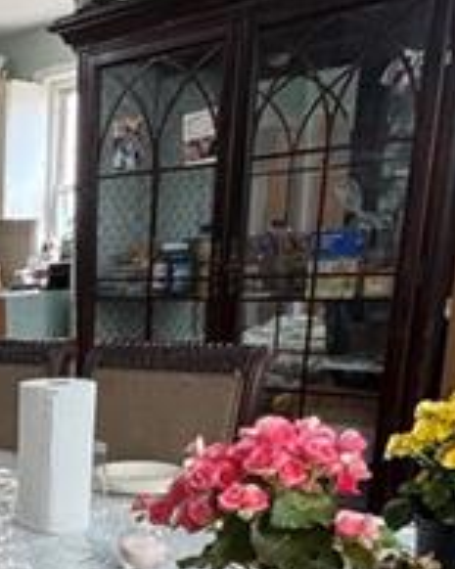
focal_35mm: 54
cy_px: 537
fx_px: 910
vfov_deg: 32.6
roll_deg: +2.6
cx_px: -153
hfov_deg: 24.2
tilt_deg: -17.2
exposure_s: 1/60
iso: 250
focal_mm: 2.22
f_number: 2.2
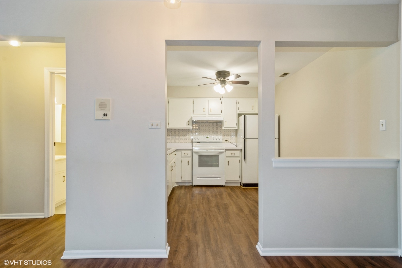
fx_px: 201
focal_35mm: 18
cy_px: 134
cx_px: 201
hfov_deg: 90.0
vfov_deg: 67.4
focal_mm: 12
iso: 200
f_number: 8
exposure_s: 1/3
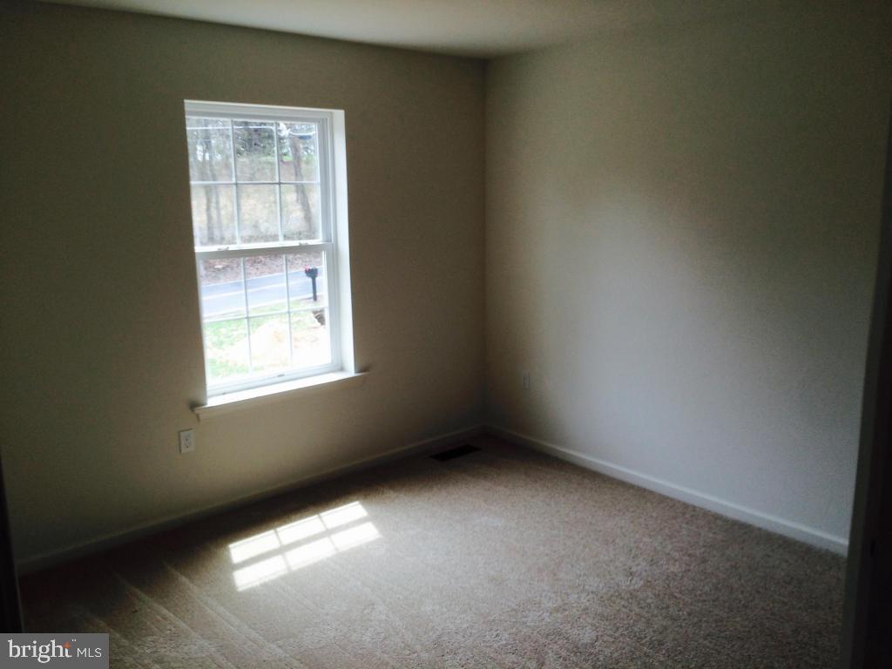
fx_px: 747
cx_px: 446
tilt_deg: -15.0
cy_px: 334
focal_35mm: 29
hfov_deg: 61.7
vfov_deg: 48.2
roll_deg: +1.8
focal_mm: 4.15
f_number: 2.2
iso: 32
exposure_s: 1/161
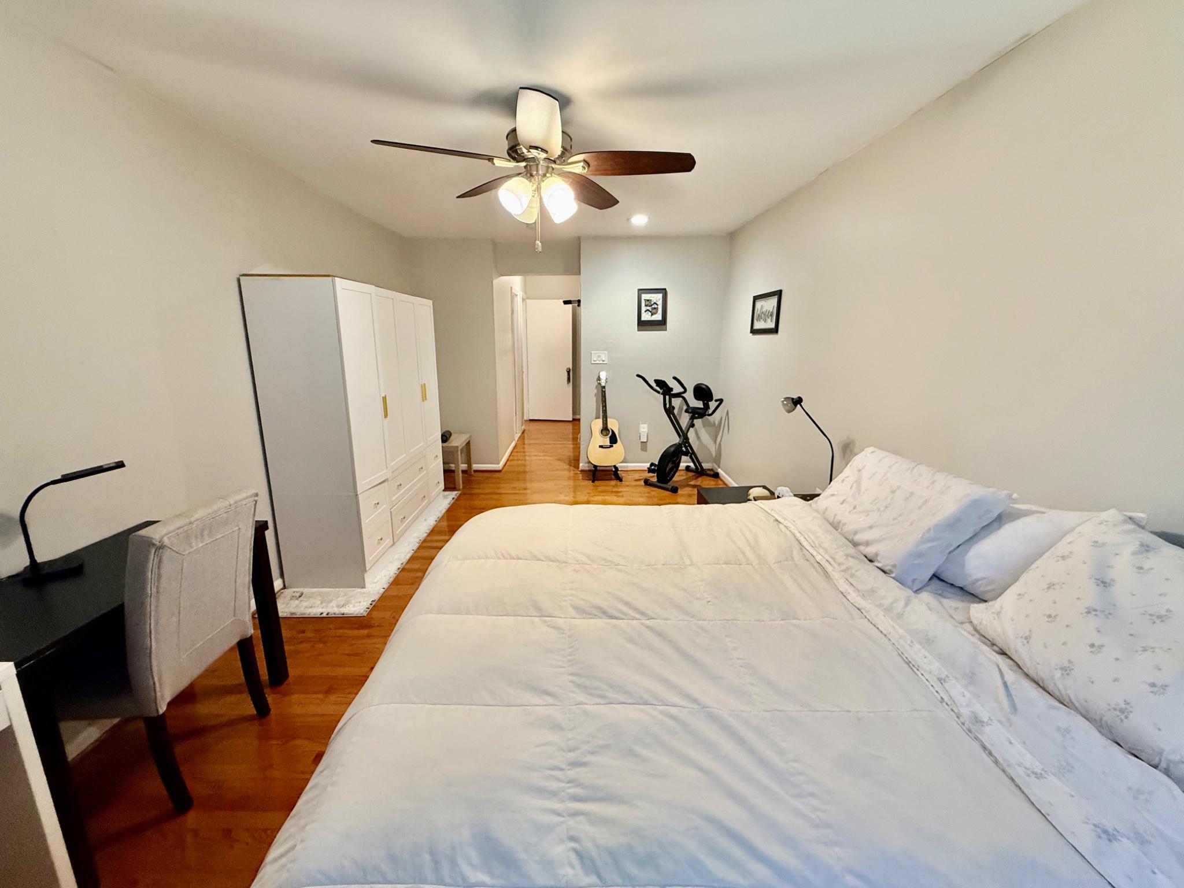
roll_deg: -0.6
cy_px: 444
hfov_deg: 102.1
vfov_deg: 85.7
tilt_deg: -13.2
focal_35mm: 14
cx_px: 592
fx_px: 479
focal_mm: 2.22
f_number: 2.2
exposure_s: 1/60
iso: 250
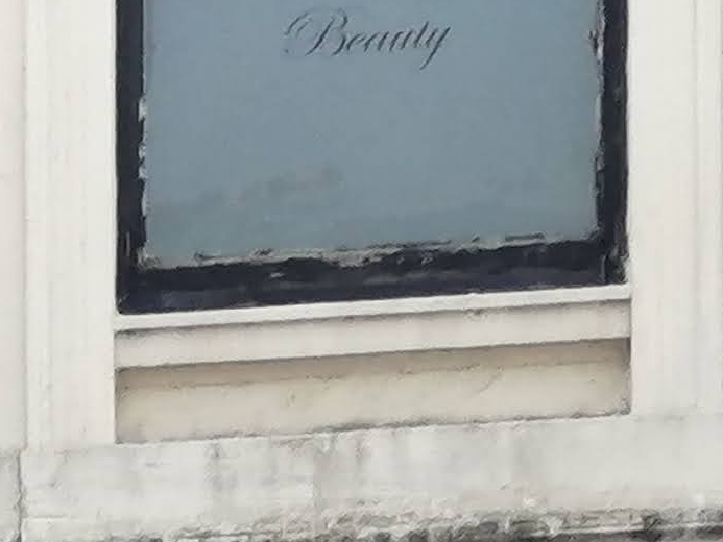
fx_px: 6121
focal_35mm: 293
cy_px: 1545
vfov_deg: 4.9
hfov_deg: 6.3
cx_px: -1334
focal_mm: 3.62
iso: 50
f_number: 1.8
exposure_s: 1/337
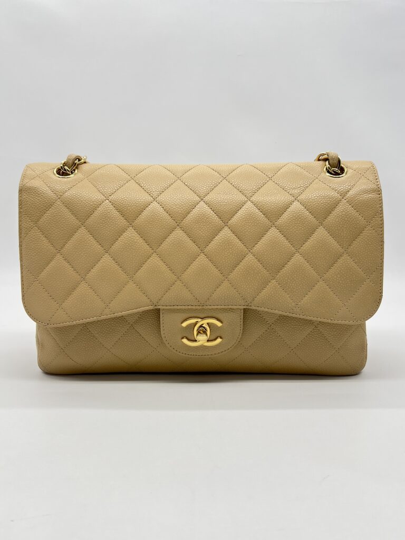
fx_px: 406
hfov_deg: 53.1
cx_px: 202
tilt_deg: -7.9
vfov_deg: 67.3
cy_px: 270
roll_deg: -0.1
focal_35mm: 26
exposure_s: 1/161
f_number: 1.5
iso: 40
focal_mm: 5.7
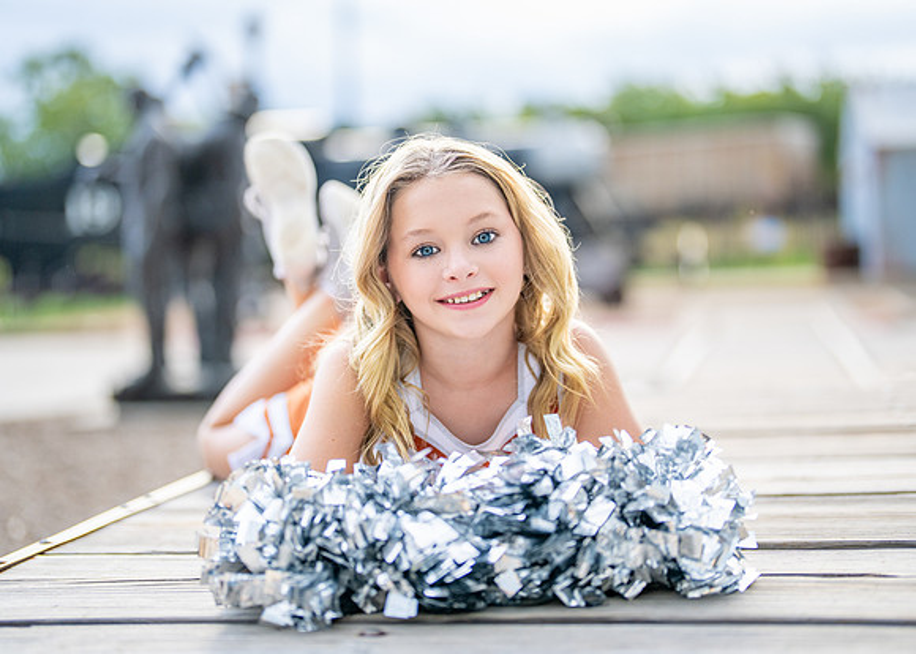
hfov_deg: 34.2
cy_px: 315
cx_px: 469
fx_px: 1488
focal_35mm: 57
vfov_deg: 24.8
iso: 250
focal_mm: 50
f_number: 1.2
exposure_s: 1/640
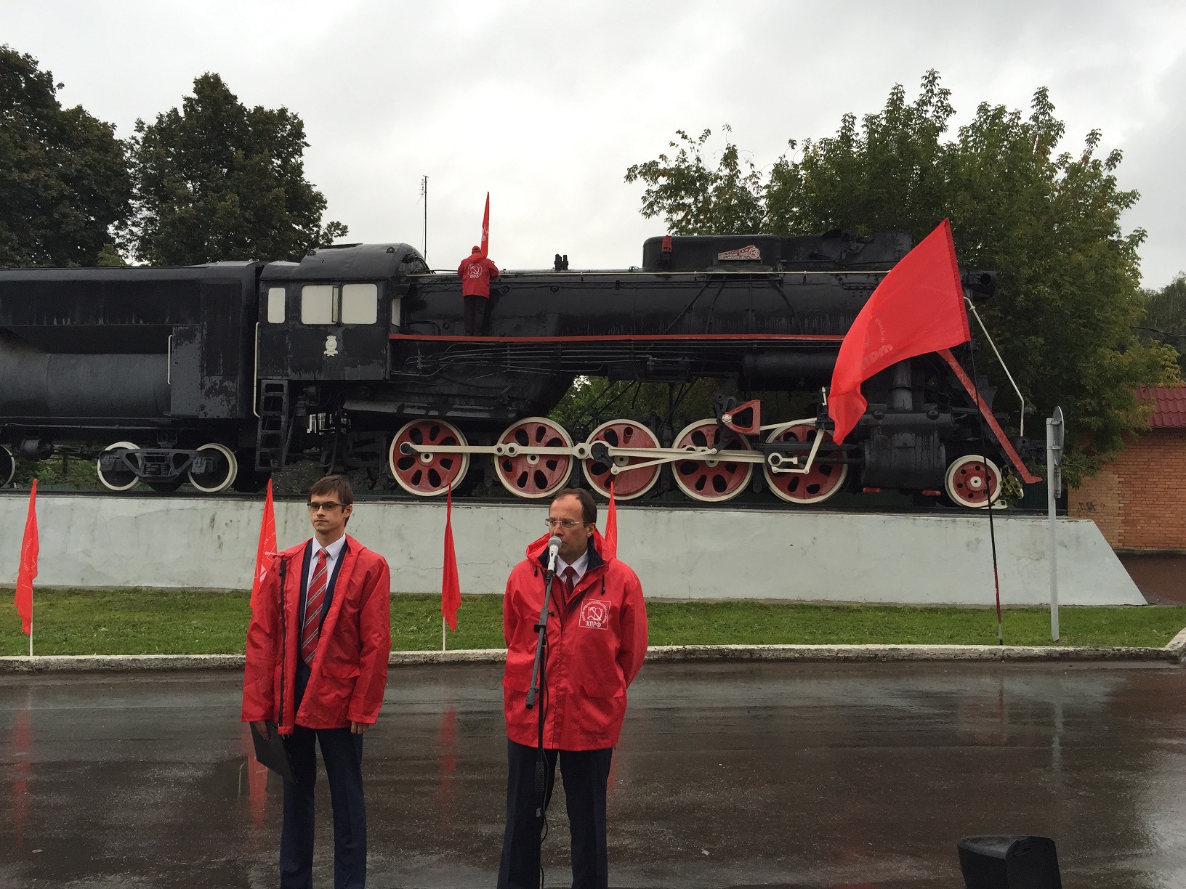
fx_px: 994
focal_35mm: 29
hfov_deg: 61.7
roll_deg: -1.8
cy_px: 444
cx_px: 593
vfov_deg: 48.2
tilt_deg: +3.2
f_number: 2.2
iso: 50
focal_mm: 4.15
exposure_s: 1/120
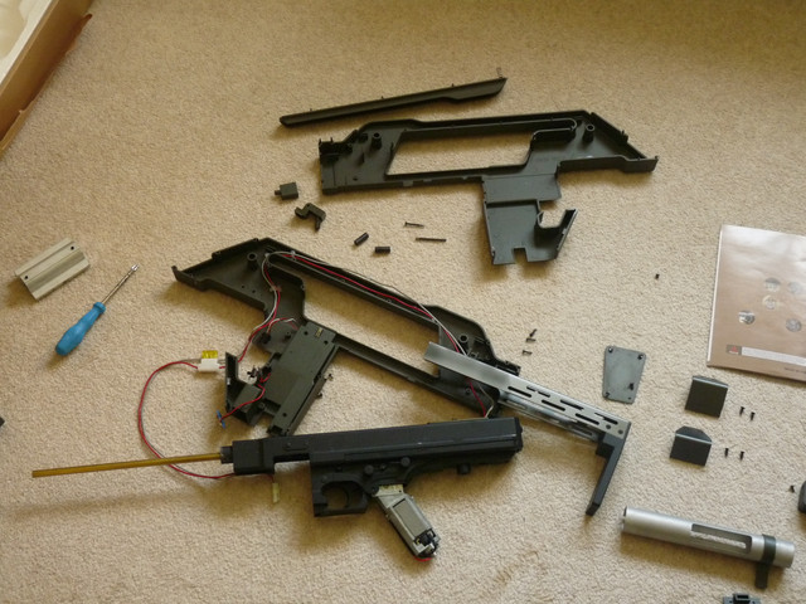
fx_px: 1211
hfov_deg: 36.8
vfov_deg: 28.0
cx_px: 403
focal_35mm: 52
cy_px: 302
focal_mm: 9.2
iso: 400
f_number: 3.2
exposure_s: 1/15
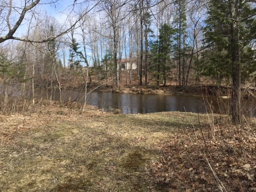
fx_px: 214
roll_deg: +0.5
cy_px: 96
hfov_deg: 61.7
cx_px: 128
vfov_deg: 48.2
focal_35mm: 29
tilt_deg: -7.6
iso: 32
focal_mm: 4.15
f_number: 2.2
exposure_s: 1/1099
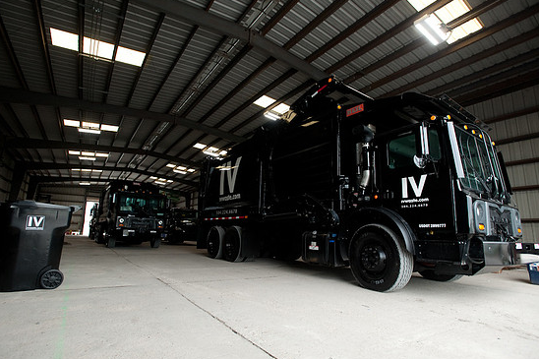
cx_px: 260
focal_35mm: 18
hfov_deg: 90.0
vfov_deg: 67.3
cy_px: 184
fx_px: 269
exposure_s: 1/160
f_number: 5.6
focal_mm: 17
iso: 640
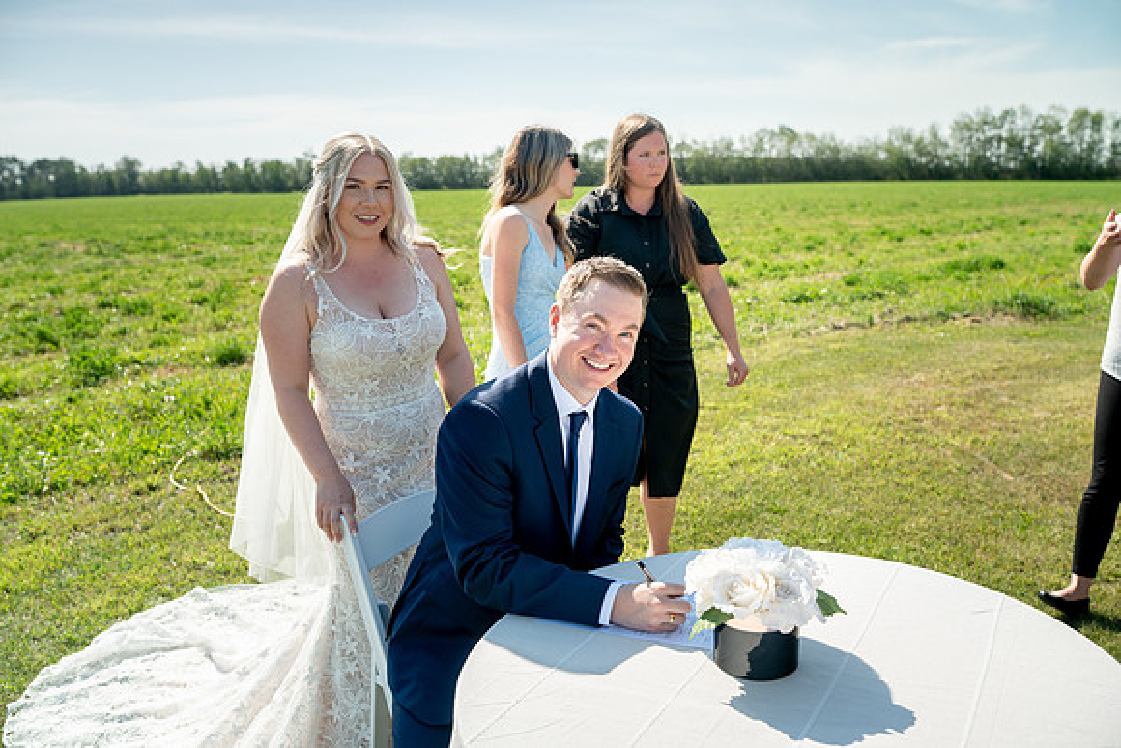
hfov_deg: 65.5
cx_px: 560
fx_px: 872
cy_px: 374
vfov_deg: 46.4
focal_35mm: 28
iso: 250
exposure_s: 1/200
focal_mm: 28
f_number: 3.5
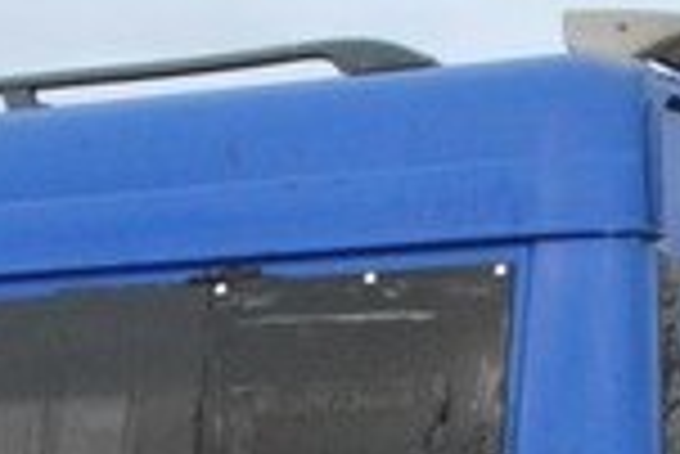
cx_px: -270
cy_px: 989
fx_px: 3479
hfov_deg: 10.8
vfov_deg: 7.1
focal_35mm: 184
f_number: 9
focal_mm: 28
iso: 800
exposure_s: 1/125
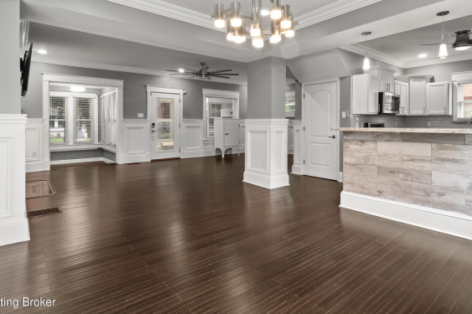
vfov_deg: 60.8
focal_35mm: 20
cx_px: 261
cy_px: 111
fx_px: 262
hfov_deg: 83.7
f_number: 10
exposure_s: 1/4
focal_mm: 10
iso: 400
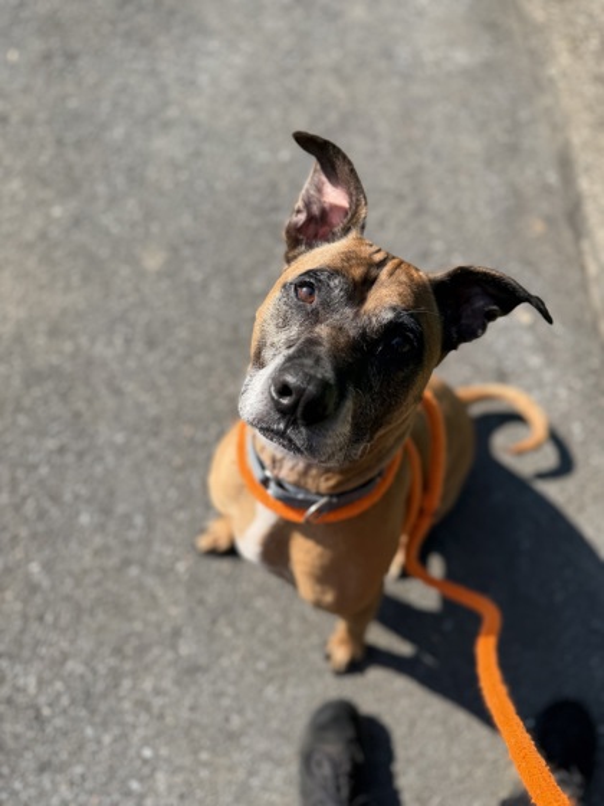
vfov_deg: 71.6
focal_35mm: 24
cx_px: 302
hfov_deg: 56.8
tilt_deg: -65.8
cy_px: 403
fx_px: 558
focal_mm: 6.76
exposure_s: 1/1949
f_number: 1.78
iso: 80
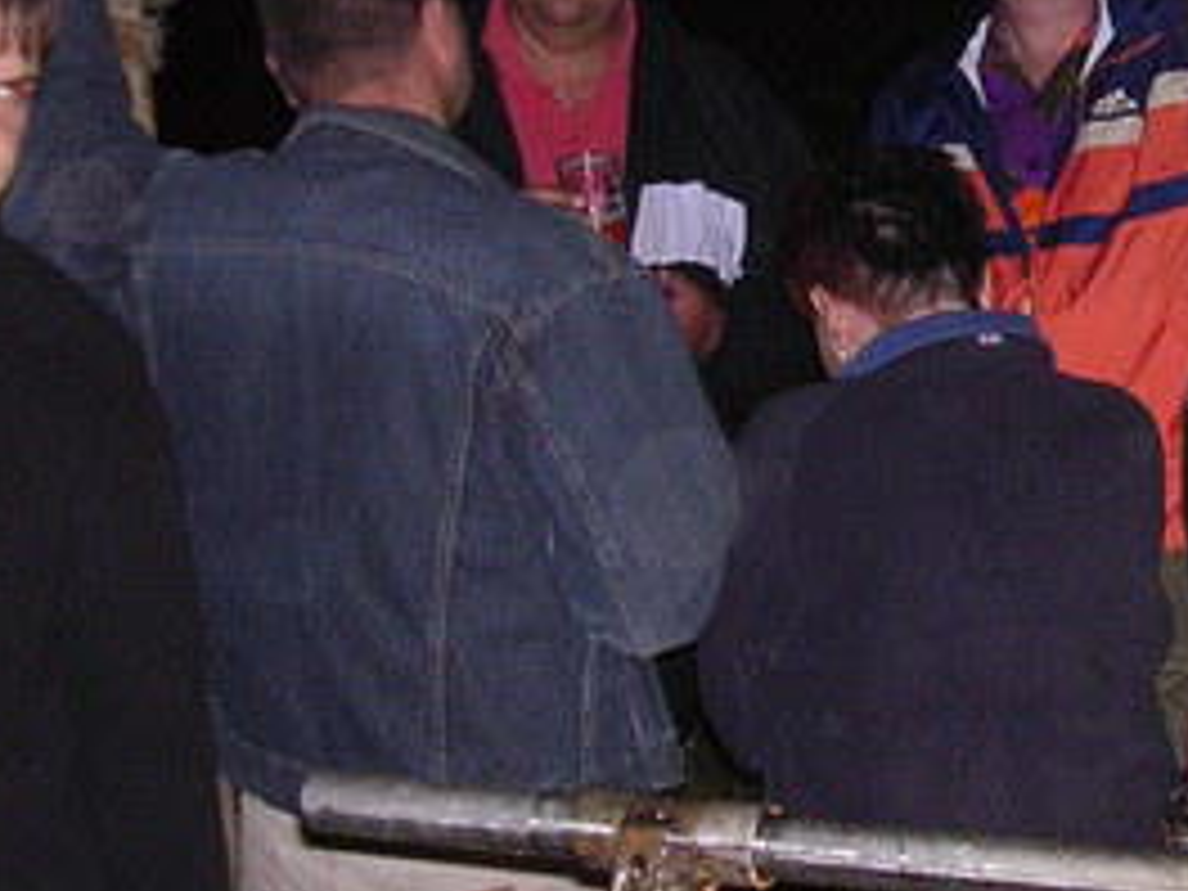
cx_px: 1058
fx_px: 3157
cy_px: 207
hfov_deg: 20.9
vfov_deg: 16.0
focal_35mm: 92
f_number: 2.8
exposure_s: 1/60.1
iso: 400
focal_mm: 5.8
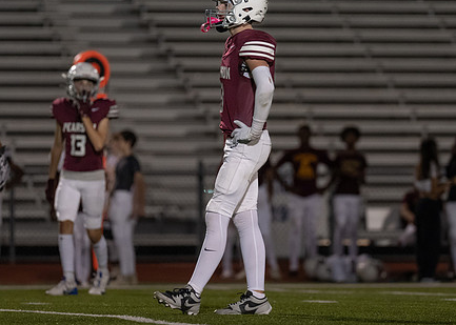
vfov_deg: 3.5
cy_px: 156
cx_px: 278
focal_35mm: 416
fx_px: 5386
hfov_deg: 4.8
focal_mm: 200
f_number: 2.8
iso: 2500
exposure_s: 1/1000
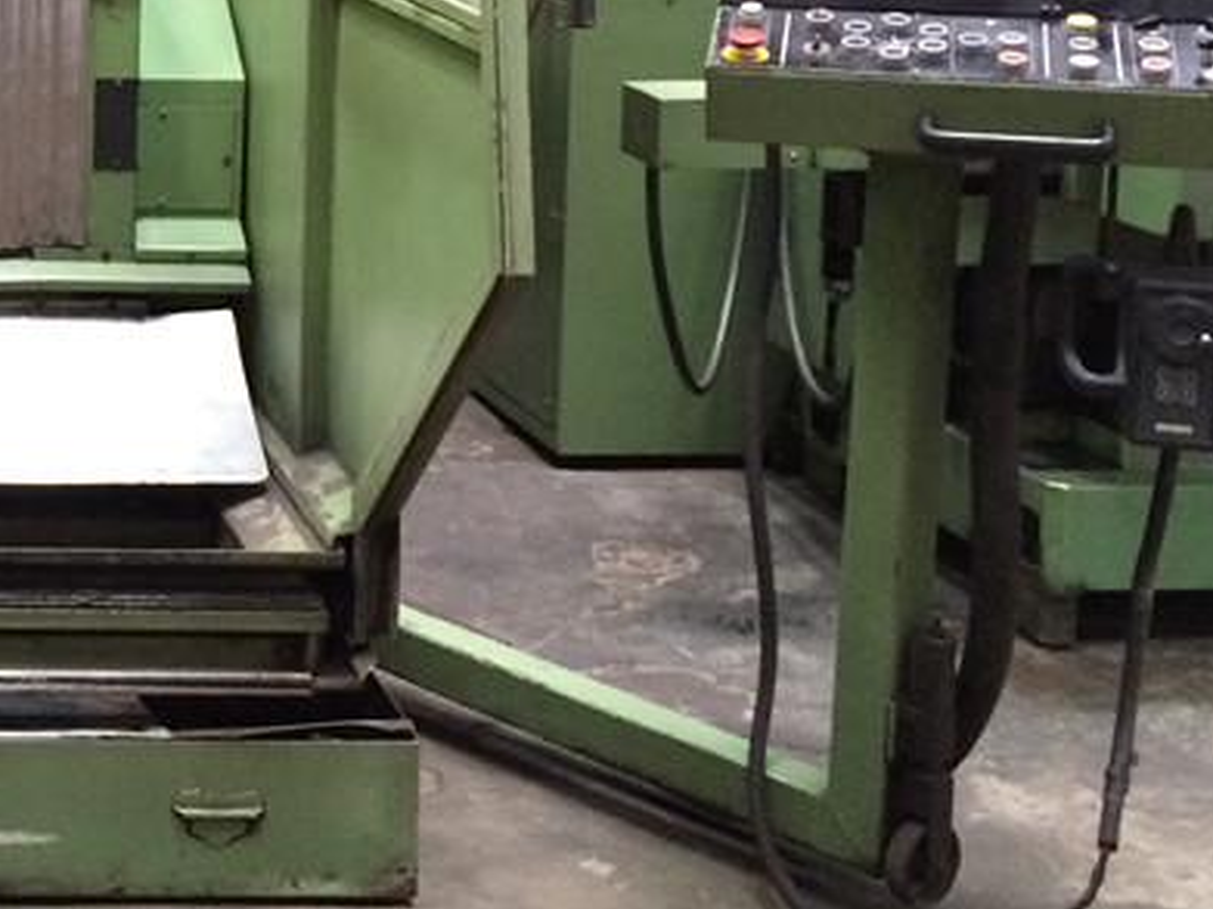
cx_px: -276
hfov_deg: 23.3
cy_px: -6
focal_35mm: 76
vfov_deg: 18.8
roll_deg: +0.2
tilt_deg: -5.6
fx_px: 2662
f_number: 2.2
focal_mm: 4.15
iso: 320
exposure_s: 1/33
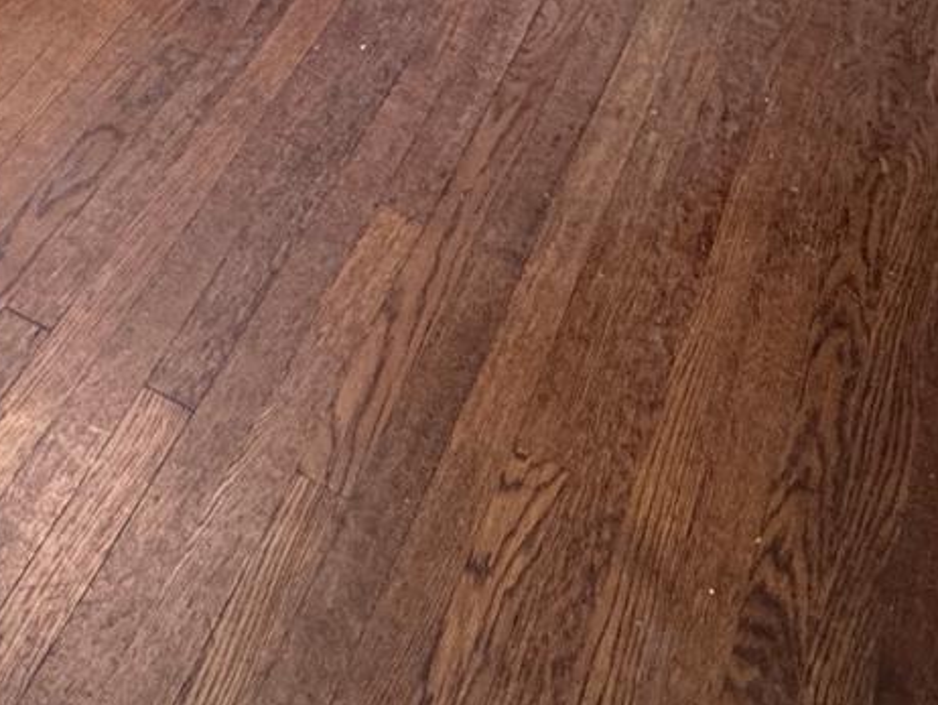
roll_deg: -1.8
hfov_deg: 29.2
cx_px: 2
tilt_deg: -28.3
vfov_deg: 20.3
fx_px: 1681
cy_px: -360
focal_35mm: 62
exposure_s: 1/60
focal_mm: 2.22
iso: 320
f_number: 2.2
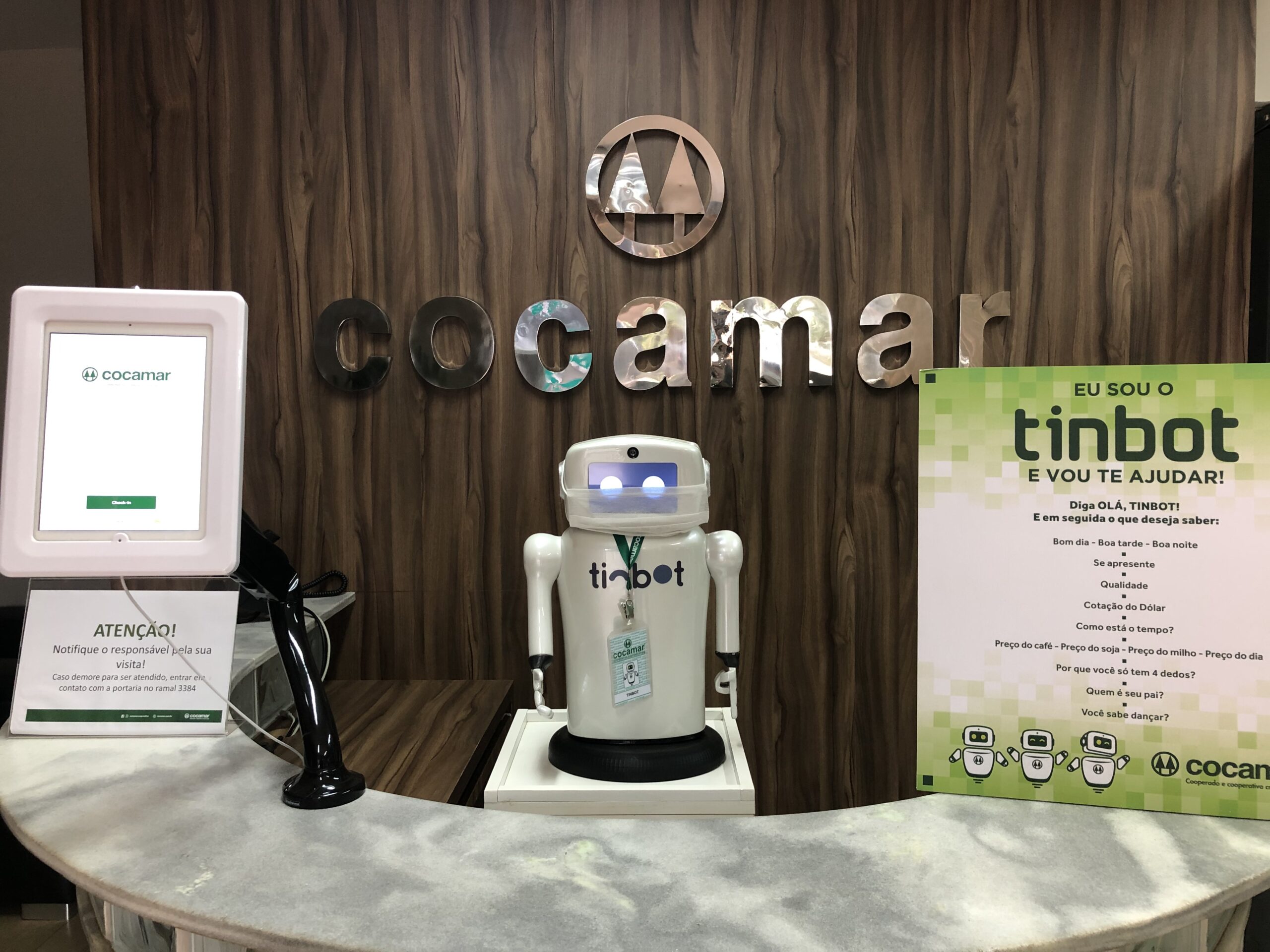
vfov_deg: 49.7
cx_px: 635
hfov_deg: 63.4
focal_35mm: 28
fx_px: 1027
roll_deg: +1.6
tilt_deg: -4.4
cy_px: 476
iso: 40
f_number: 1.8
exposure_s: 1/20
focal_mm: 4
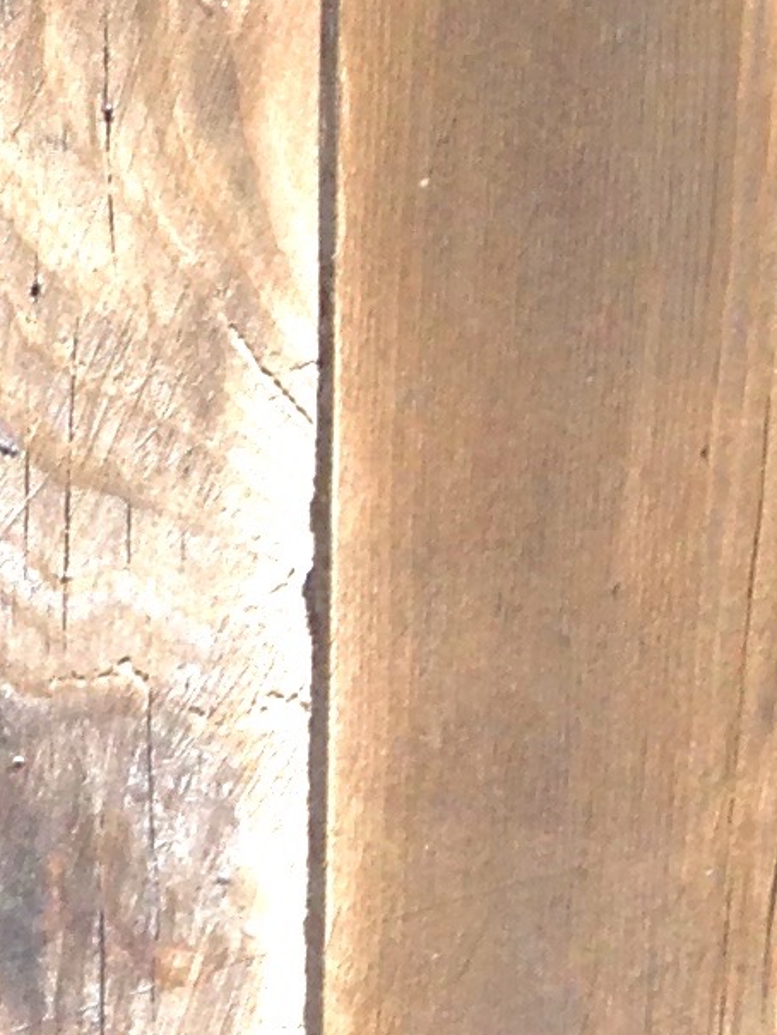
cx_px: -1290
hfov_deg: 7.6
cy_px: -1023
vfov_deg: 10.3
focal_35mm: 178
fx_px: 5325
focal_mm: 4.12
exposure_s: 1/20
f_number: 2.4
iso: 50
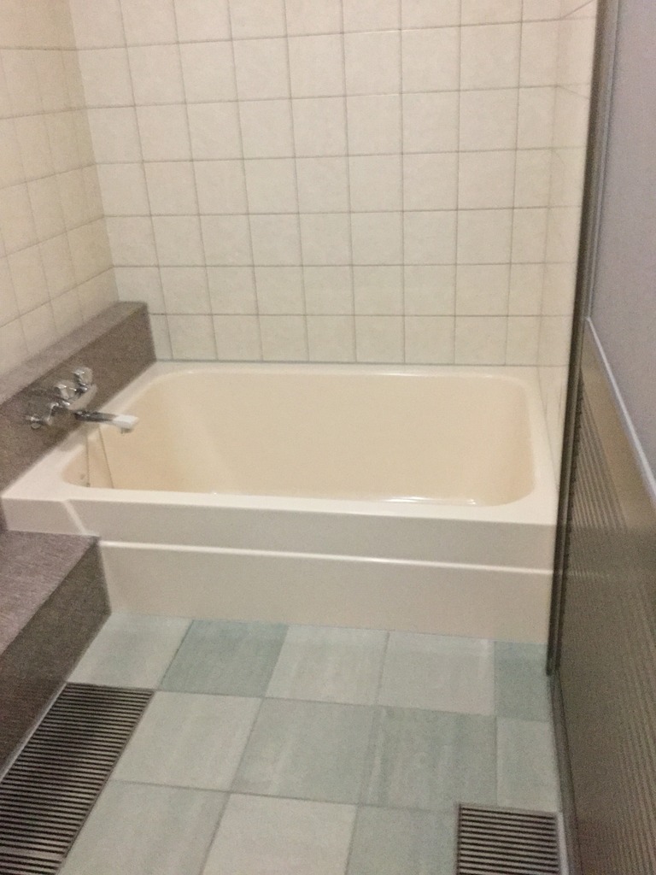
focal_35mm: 31
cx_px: 328
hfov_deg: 45.4
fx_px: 783
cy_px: 438
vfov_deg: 58.4
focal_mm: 3.3
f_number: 2.4
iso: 320
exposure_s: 1/15
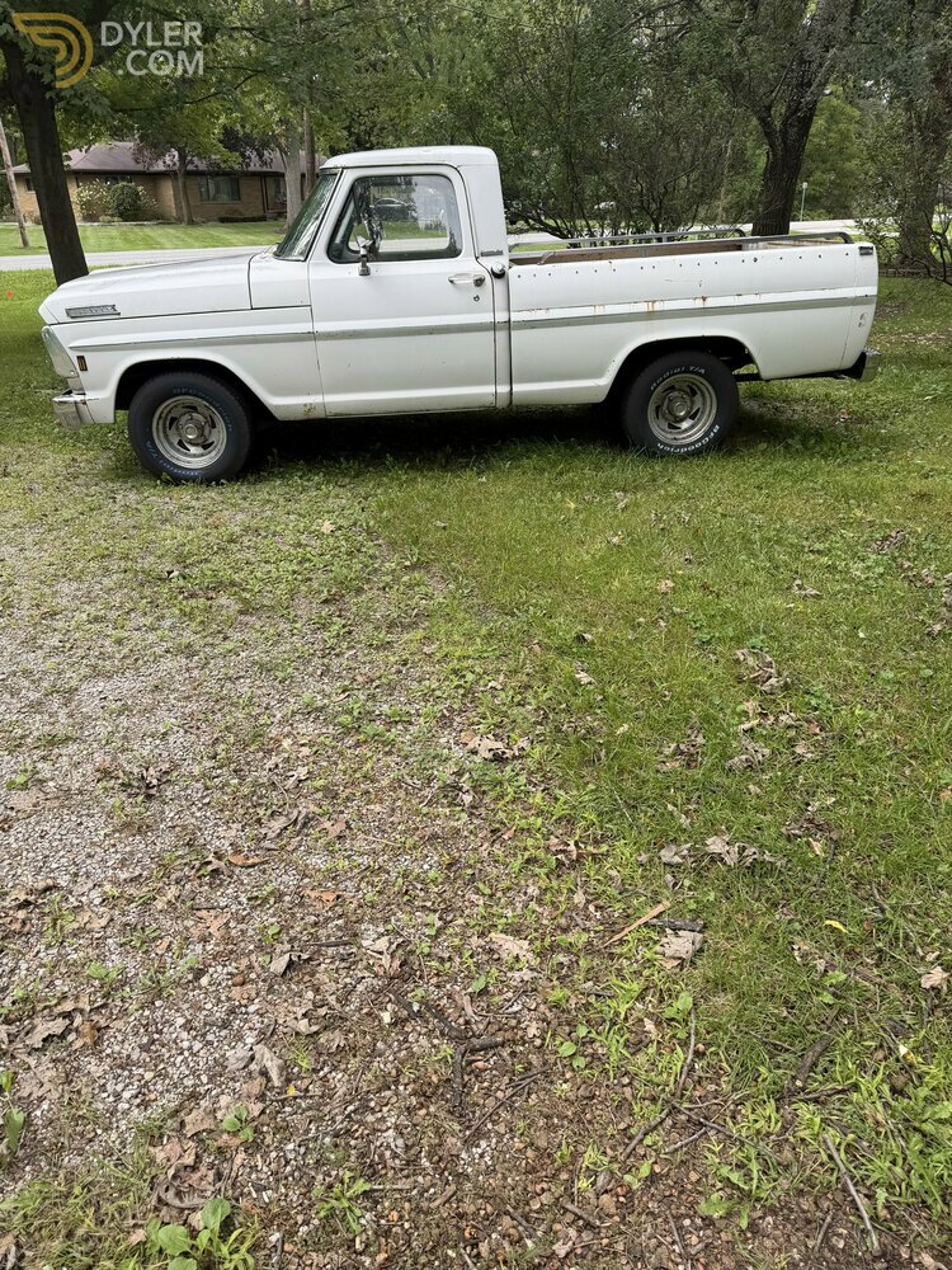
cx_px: 476
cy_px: 635
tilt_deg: -24.7
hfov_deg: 56.8
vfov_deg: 71.6
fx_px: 880
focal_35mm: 24
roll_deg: +0.1
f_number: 1.78
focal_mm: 6.76
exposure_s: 1/654
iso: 80
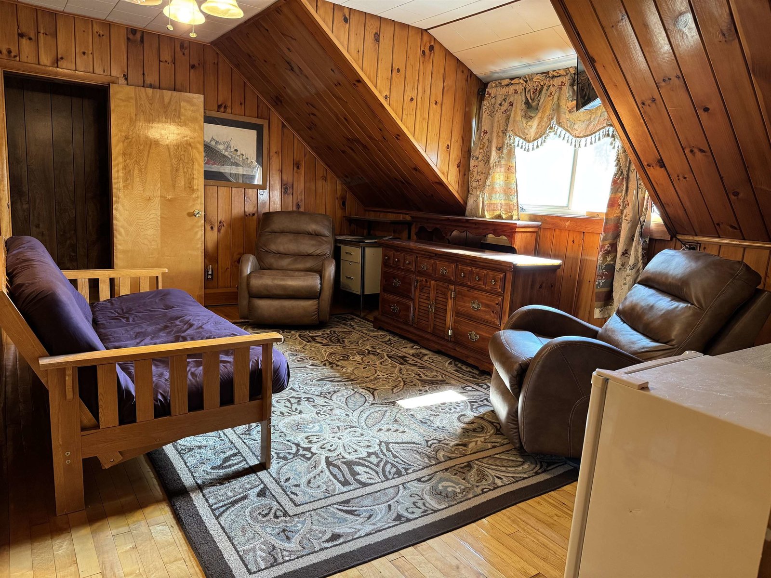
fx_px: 535
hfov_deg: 71.6
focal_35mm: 24
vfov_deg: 56.8
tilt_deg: -9.9
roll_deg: -3.5
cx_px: 386
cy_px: 289
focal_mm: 6.76
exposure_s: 1/60
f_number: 1.78
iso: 250
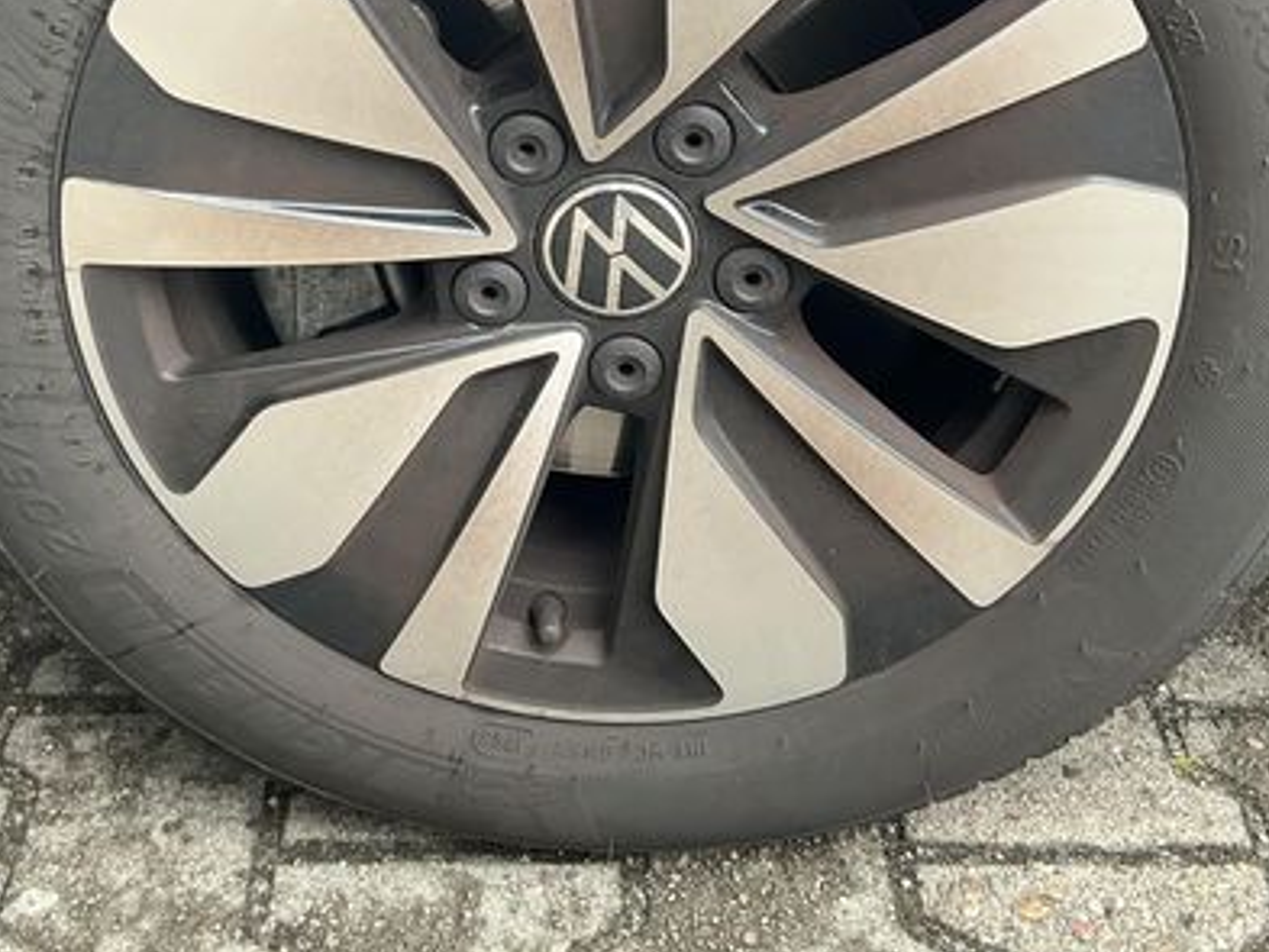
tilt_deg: -21.3
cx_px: 555
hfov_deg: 33.7
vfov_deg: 25.0
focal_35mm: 57
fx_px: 2090
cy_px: 123
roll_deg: -1.2
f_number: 1.8
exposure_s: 1/122
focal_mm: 3
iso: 40
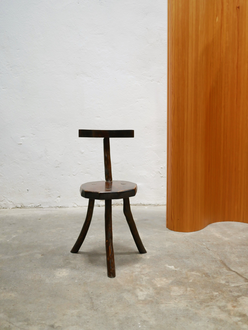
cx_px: 124
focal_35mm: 40
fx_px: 382
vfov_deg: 46.8
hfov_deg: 36.0
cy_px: 165
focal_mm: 20
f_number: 1.7
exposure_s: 1/60
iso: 500
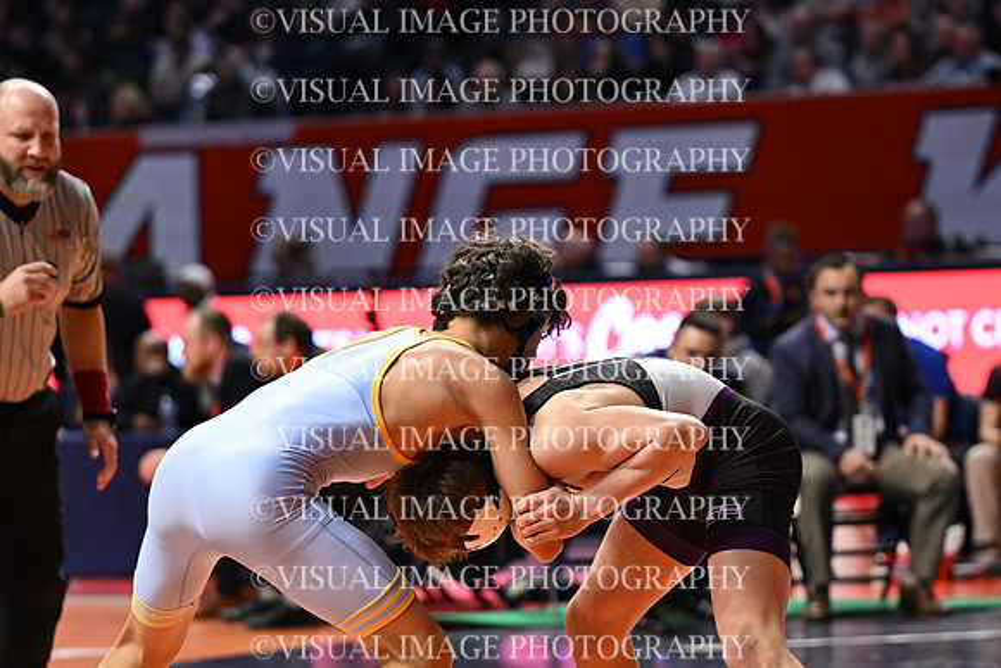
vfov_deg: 8.3
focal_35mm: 165
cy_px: 334
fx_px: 4589
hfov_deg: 12.4
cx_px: 500
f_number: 2.8
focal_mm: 110
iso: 2000
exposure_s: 1/1000
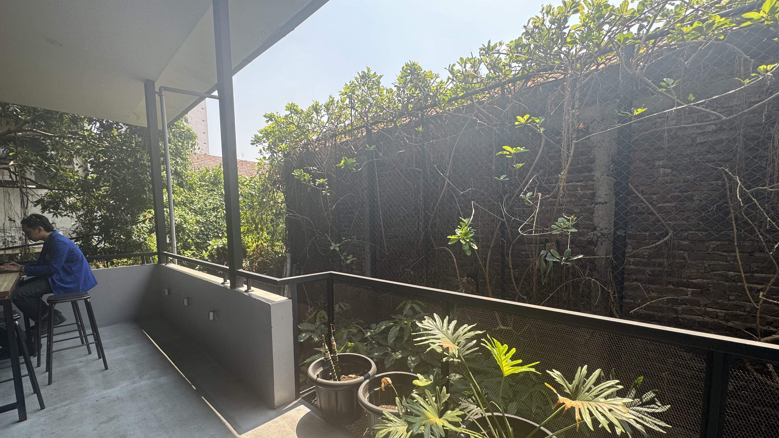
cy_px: 252
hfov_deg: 99.4
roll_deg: +1.5
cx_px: 382
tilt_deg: -4.7
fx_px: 330
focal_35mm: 16
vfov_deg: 66.7
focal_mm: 2.22
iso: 40
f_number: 2.2
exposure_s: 1/183
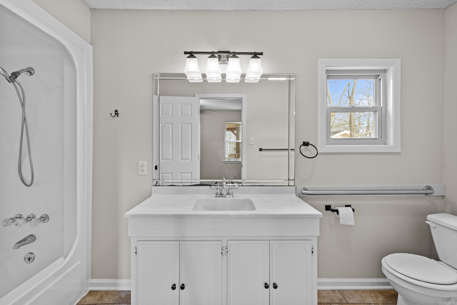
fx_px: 190
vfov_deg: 77.3
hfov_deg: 100.4
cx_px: 228
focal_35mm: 15
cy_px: 152
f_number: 8
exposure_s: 1/2.5
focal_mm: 10
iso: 800
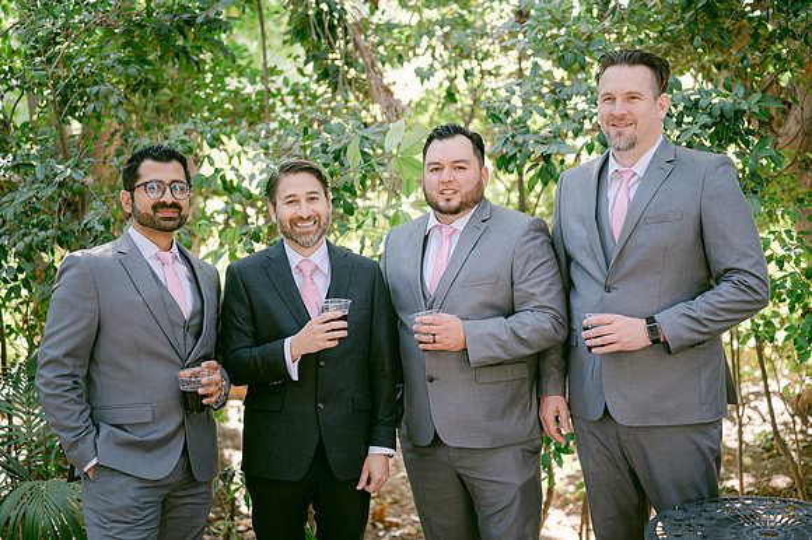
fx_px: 1127
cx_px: 406
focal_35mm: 50
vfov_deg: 27.0
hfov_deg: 39.6
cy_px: 270
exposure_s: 1/125
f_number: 1.8
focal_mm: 50
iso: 250
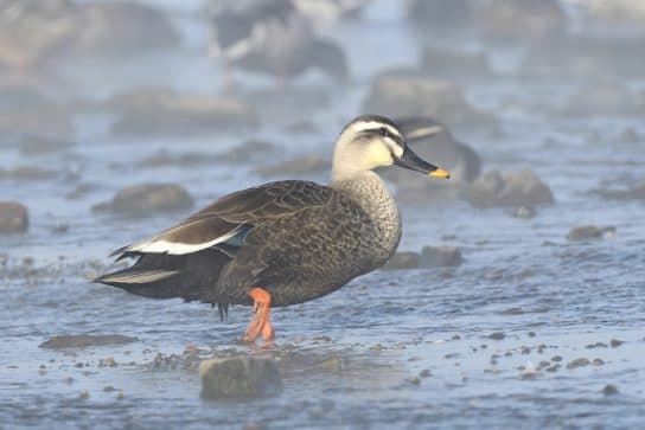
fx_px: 13440
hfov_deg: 2.7
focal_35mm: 750
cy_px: 215
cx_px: 322
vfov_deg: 1.8
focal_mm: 500
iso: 400
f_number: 9
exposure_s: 1/500
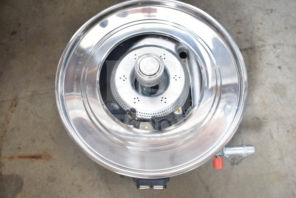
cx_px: 148
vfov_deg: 38.4
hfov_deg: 55.1
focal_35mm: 34
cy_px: 99
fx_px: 284
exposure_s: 1/40
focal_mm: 23
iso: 560
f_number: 3.8
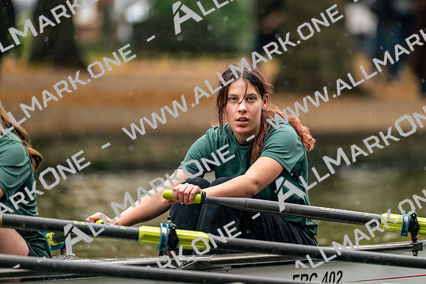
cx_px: 213
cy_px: 142
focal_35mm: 400
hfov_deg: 5.2
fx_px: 4734
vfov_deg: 3.4
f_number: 4.5
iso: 4000
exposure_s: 1/2500
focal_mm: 400
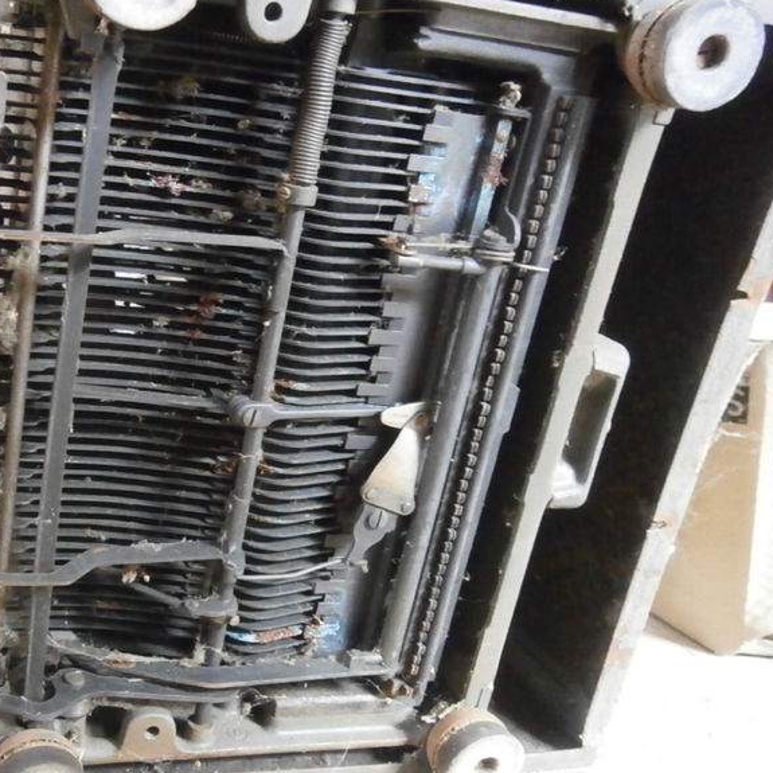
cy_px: 419
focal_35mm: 40
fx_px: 1011
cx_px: 141
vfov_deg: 41.8
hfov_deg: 40.0
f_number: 2.8
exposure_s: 1/30
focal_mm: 4.7
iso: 800
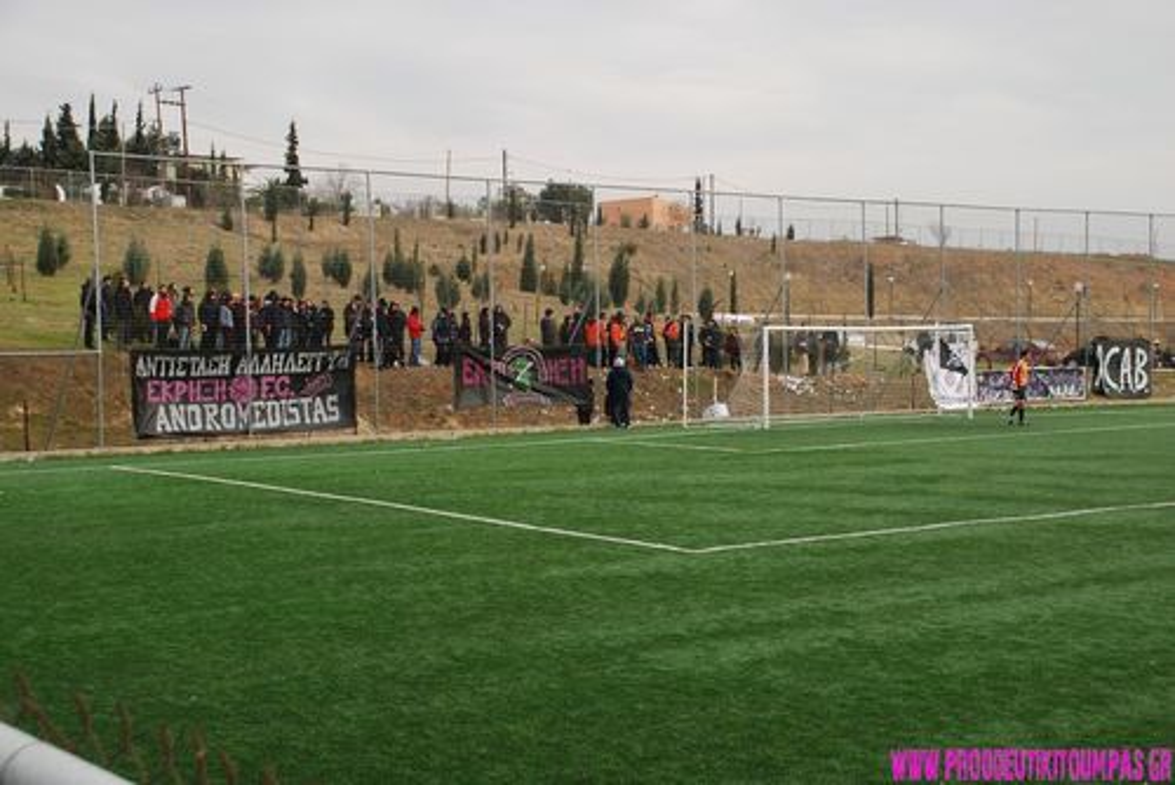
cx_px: 588
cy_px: 392
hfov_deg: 41.1
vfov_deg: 28.1
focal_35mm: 48
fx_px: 1568
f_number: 6.3
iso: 200
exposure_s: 1/200
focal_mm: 32
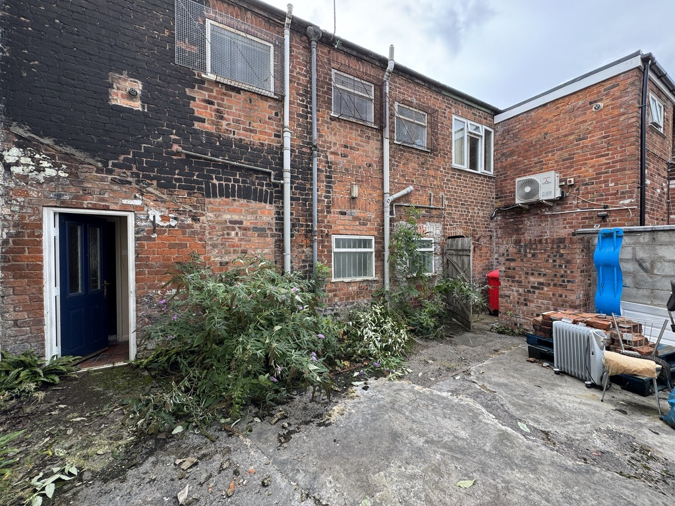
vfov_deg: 85.7
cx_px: 338
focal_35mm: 14
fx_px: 273
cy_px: 253
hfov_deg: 102.1
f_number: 2.2
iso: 40
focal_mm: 2.22
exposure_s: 1/207
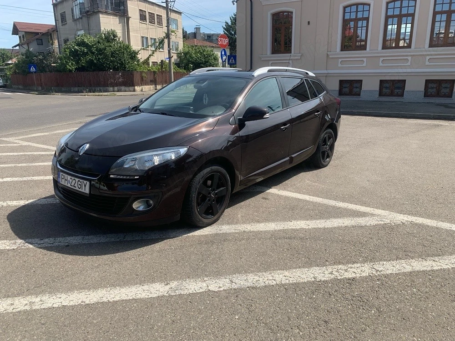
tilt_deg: -13.5
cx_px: 228
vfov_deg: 53.1
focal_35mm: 26
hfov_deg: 67.3
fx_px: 342
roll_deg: +0.8
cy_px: 170
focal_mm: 4.25
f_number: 1.8
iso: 25
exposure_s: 1/1536
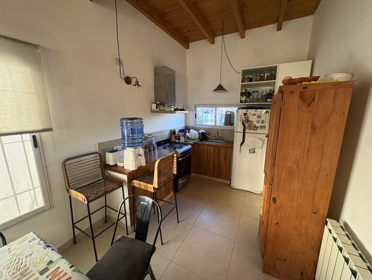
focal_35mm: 14
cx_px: 186
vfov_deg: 85.7
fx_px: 151
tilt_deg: -8.1
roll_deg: +0.2
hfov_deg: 102.0
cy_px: 140
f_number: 2.2
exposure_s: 1/60
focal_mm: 2.22
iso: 250
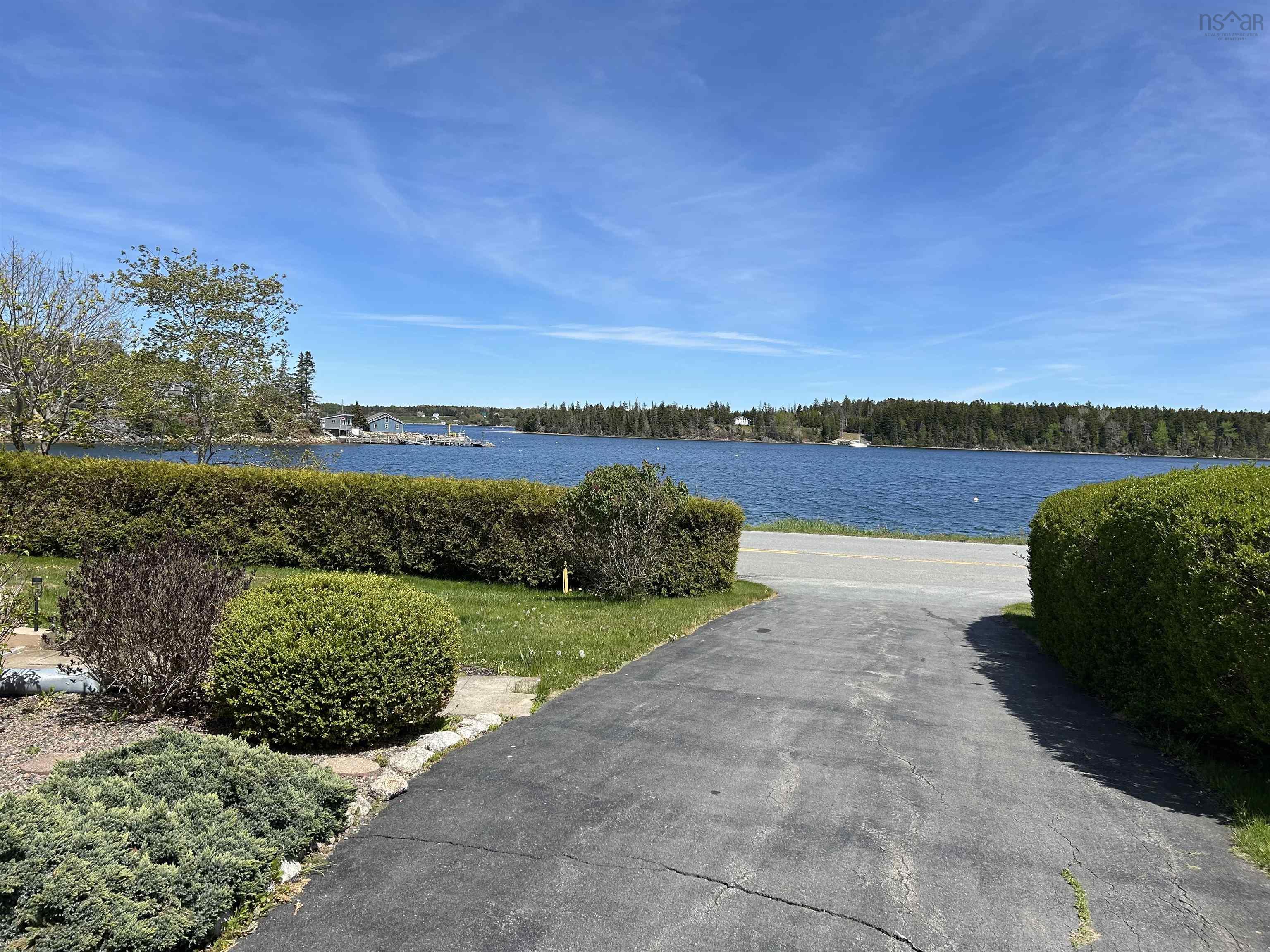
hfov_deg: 67.3
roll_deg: +1.7
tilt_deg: -3.9
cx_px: 635
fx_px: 954
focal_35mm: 26
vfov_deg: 53.1
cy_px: 476
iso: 50
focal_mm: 5.7
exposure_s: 1/5319
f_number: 1.5
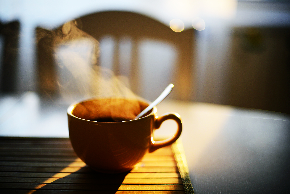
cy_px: 97
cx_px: 145
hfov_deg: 39.6
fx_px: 403
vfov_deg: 27.0
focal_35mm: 50
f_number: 1.4
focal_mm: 50
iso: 100
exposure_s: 1/250
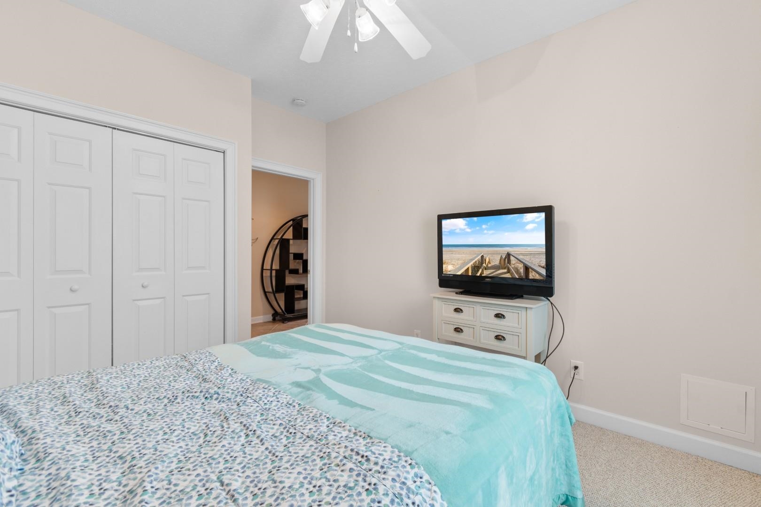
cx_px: 380
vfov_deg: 77.3
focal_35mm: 15
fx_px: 317
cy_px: 254
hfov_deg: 100.4
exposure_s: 1/3
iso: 100
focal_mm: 10
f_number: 4.5
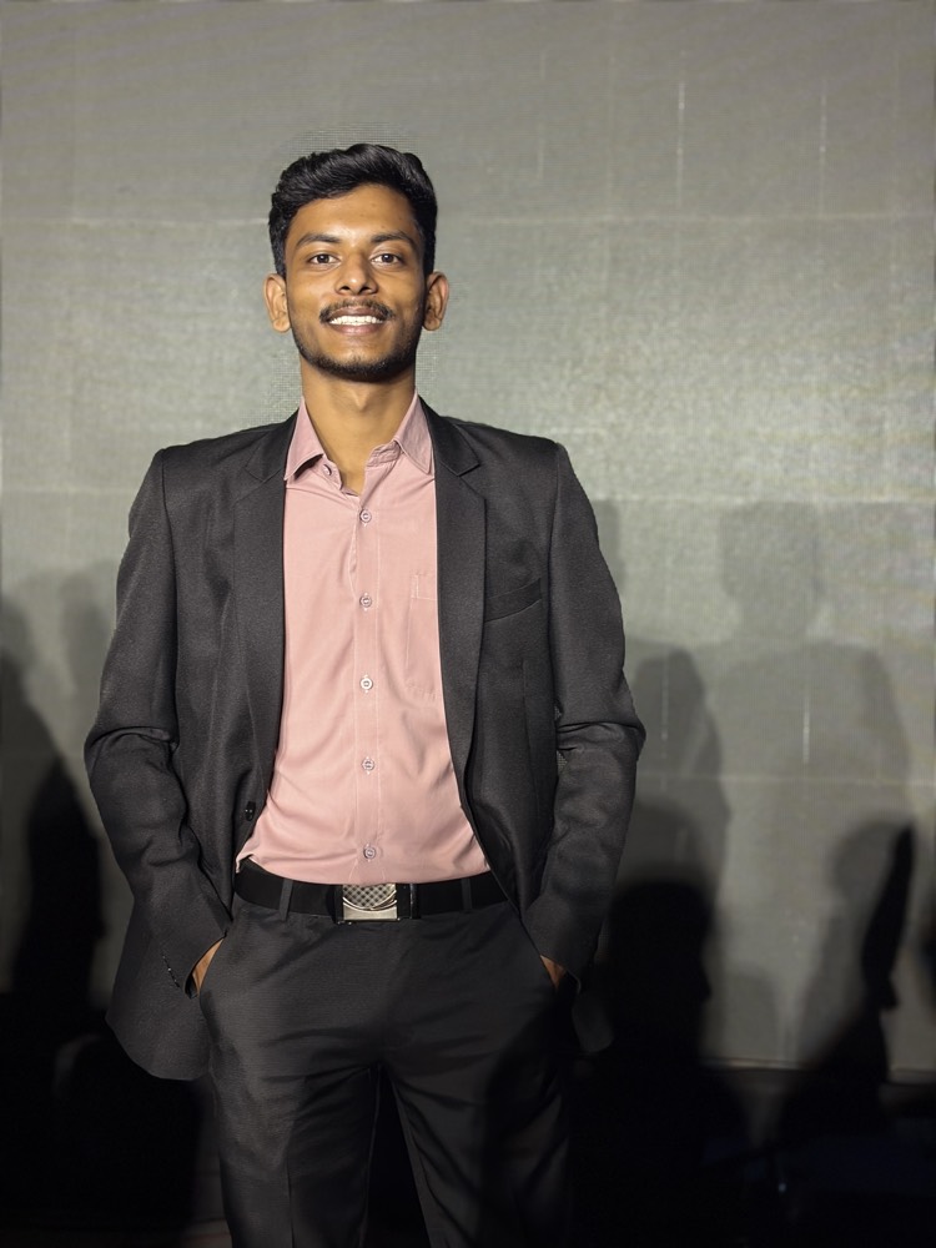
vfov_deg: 36.8
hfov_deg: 28.0
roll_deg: -1.4
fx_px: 1875
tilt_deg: -2.2
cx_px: 468
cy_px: 624
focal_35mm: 52
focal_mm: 5.96
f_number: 1.6
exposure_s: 1/50
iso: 100
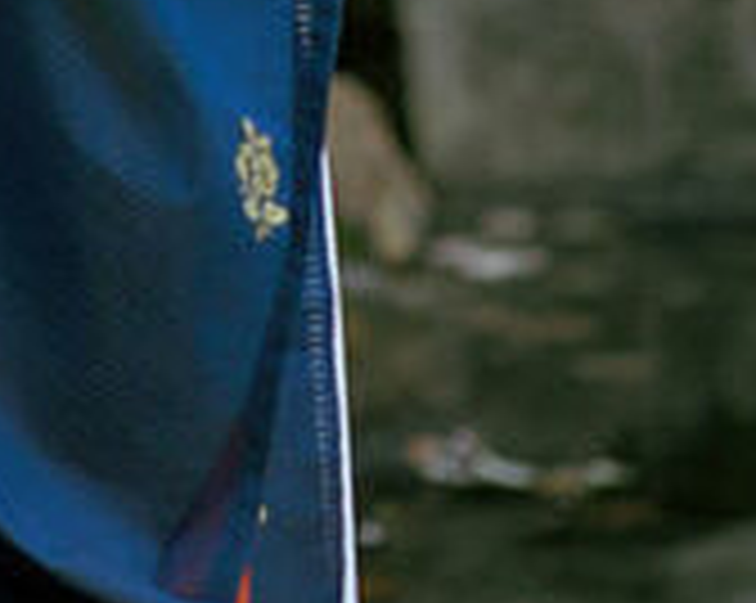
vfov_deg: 3.1
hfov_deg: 3.9
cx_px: -504
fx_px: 11174
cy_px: -765
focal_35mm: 500
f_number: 1.8
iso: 1000
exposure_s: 1/200
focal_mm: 85
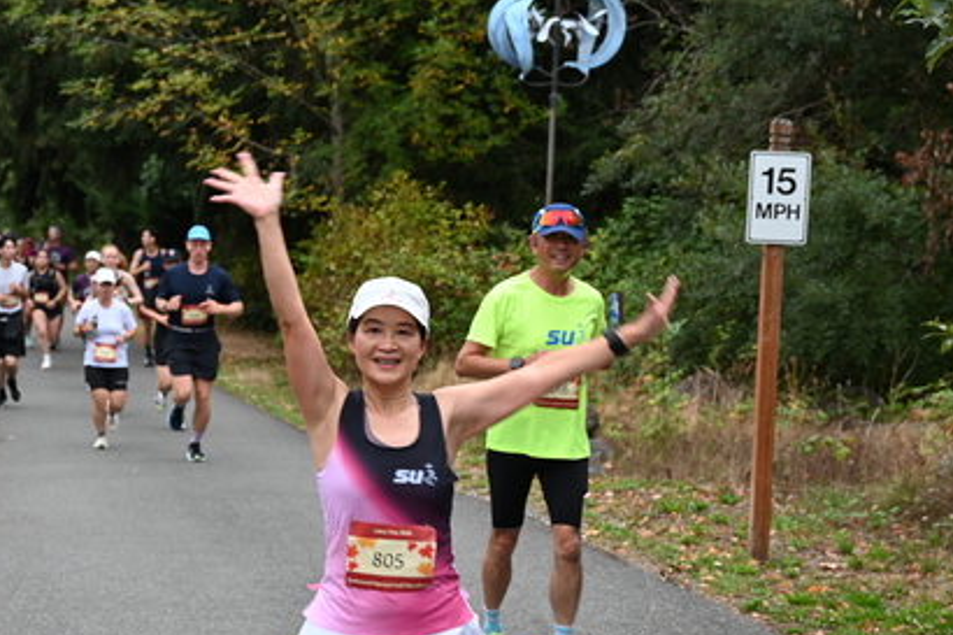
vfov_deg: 14.5
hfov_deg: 21.7
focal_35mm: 94
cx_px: 463
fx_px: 2487
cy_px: 366
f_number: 6
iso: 500
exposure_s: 1/125
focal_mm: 70
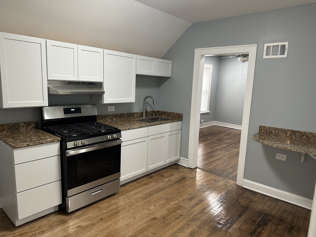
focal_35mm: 24
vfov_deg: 56.8
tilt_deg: -9.0
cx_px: 158
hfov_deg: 71.6
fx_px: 219
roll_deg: -2.2
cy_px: 118
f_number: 1.78
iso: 200
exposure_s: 1/60
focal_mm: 6.86
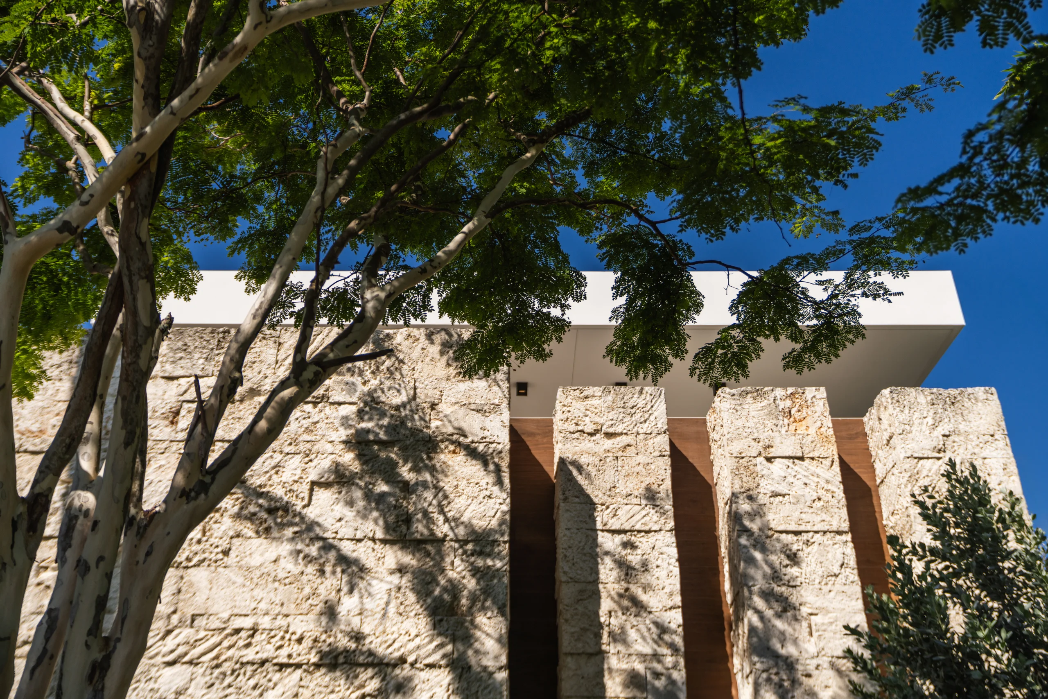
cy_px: 350
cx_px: 524
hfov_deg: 57.2
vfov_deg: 40.0
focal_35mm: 33
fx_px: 961
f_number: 2.8
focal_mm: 33
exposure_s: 1/5000
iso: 125
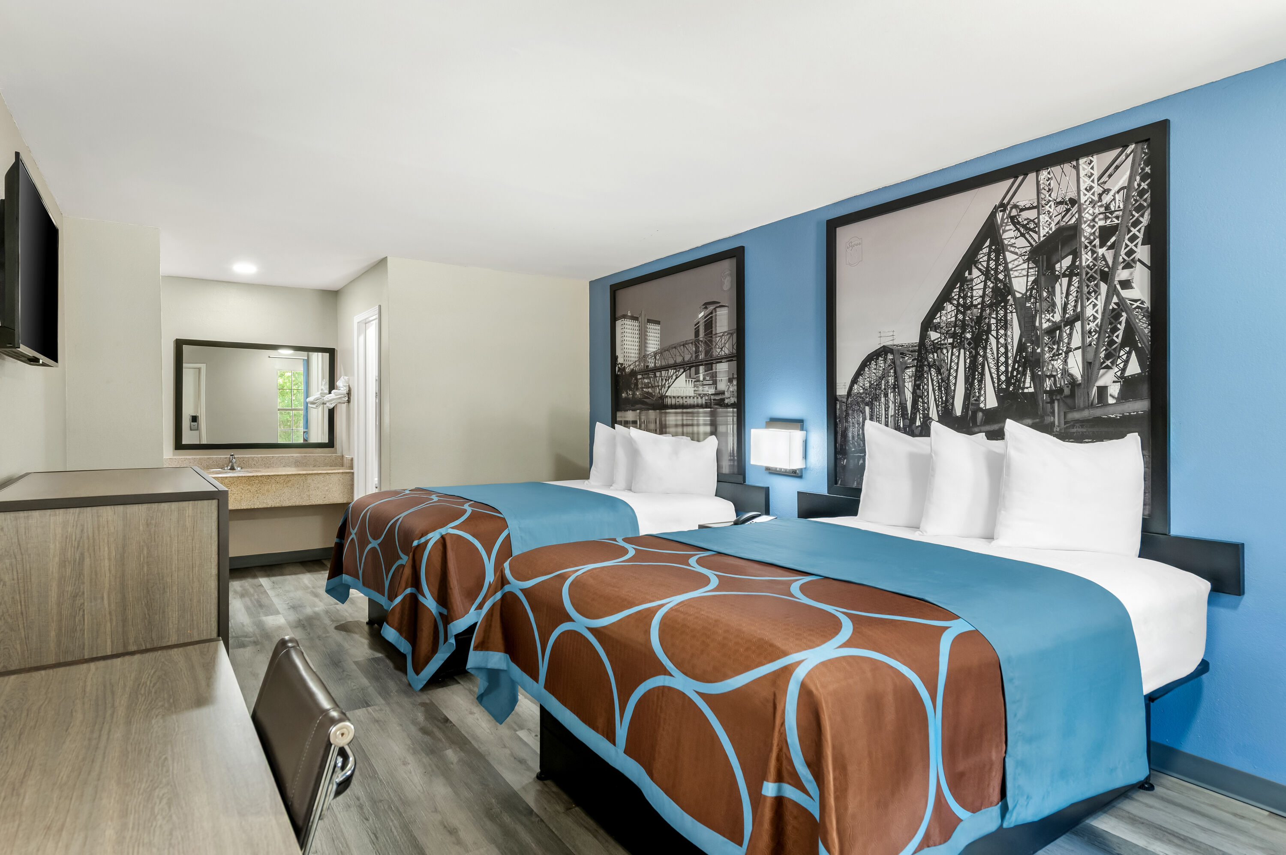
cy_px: 428
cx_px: 643
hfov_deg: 86.9
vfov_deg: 64.5
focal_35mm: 19
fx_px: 678
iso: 800
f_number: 8
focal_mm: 19
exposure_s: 1/2
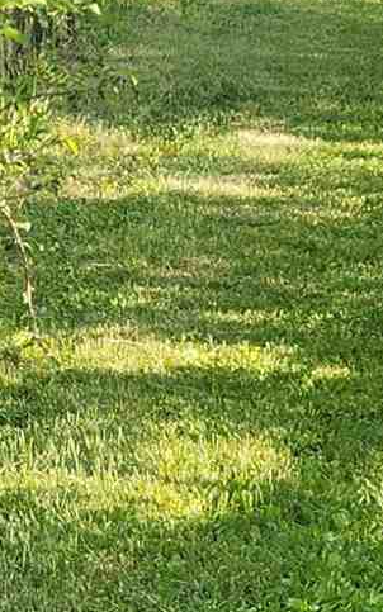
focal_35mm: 155
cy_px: 217
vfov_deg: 13.5
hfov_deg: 8.4
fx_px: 2588
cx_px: 16
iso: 20
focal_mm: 5.4
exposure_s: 1/255
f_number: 1.8
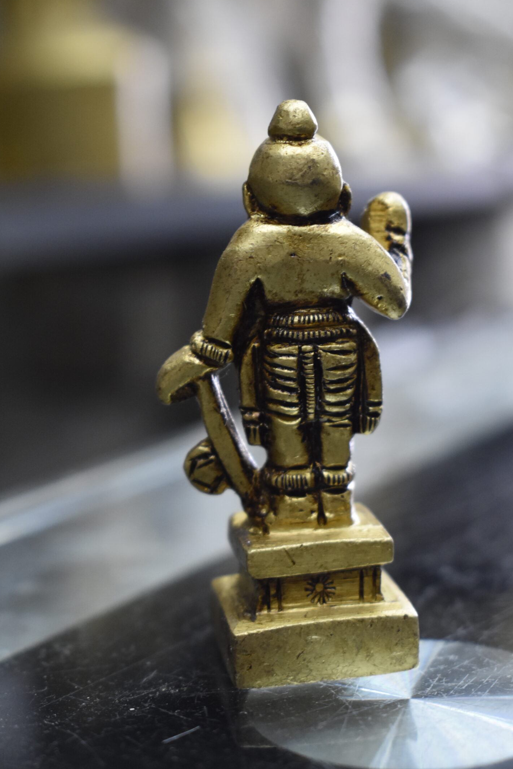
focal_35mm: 72
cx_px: 268
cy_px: 324
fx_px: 1538
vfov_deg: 28.0
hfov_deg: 18.9
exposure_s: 1/60
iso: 1600
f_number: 4.8
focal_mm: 40
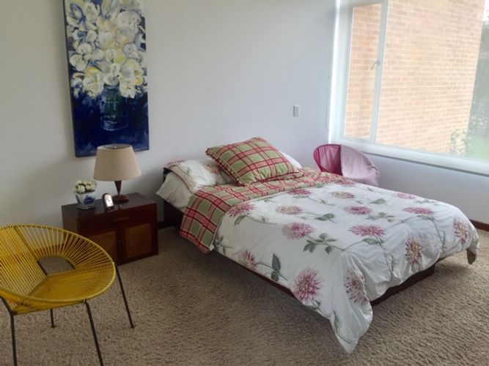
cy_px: 183
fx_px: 410
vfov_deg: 48.2
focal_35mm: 29
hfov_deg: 61.7
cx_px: 244
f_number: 2.2
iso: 50
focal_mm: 4.15
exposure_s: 1/120
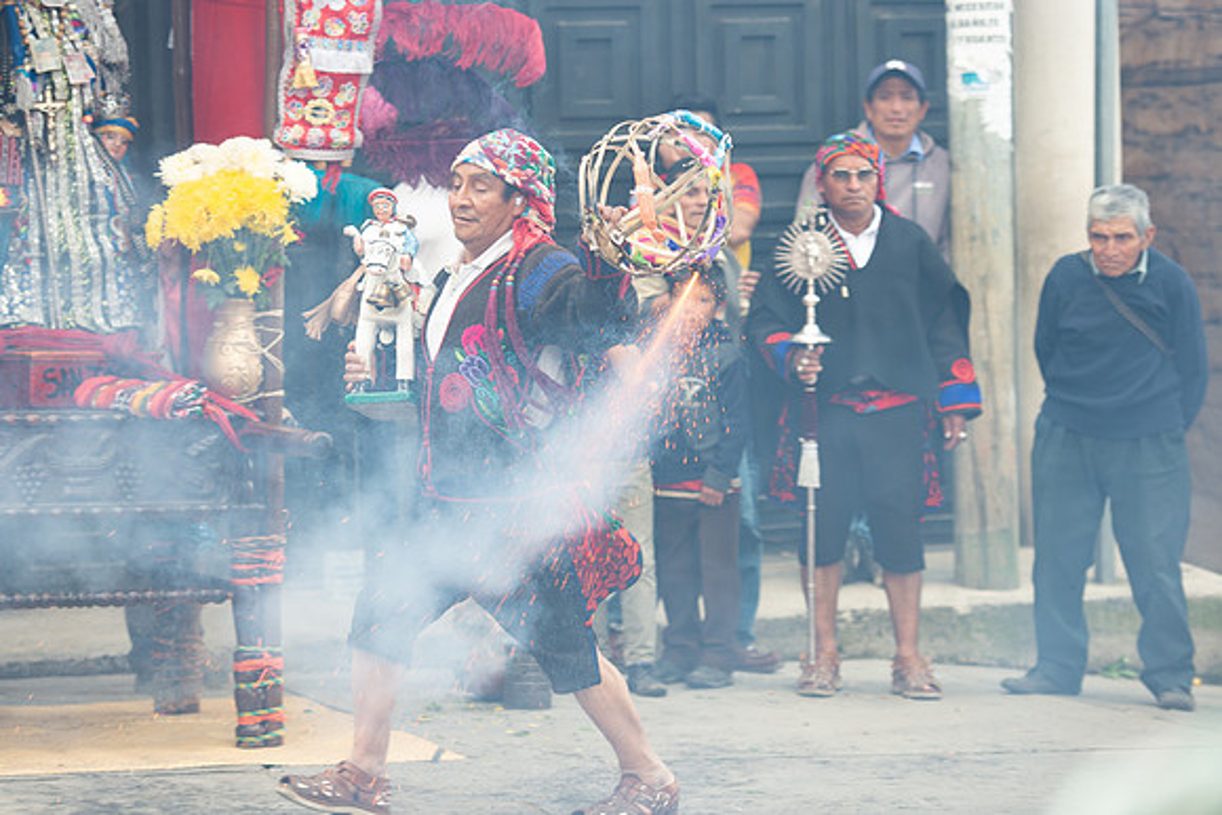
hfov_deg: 16.1
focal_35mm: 127
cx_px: 529
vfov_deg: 10.8
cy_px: 353
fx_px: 4310
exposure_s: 1/160
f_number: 4
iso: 160
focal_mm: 112
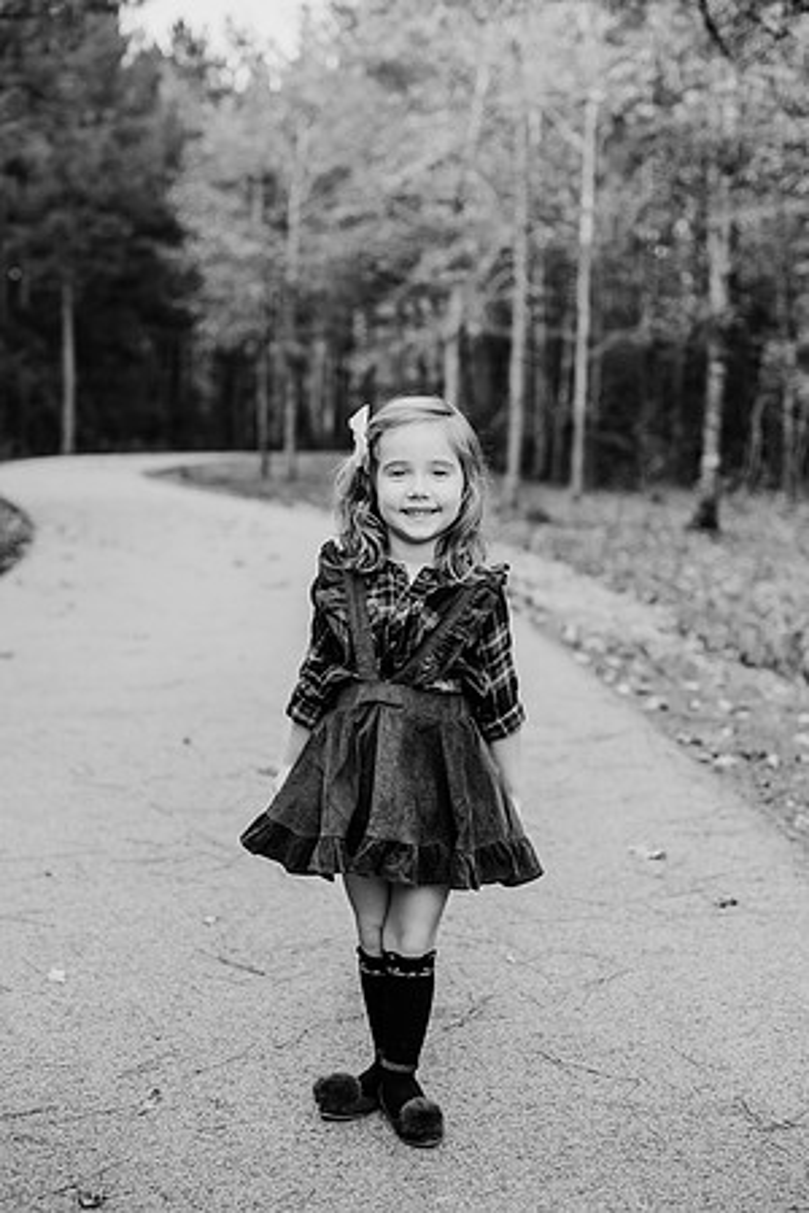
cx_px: 404
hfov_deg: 27.0
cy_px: 606
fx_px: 1685
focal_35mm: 50
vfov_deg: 39.6
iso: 320
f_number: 3.2
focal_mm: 50
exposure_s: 1/640
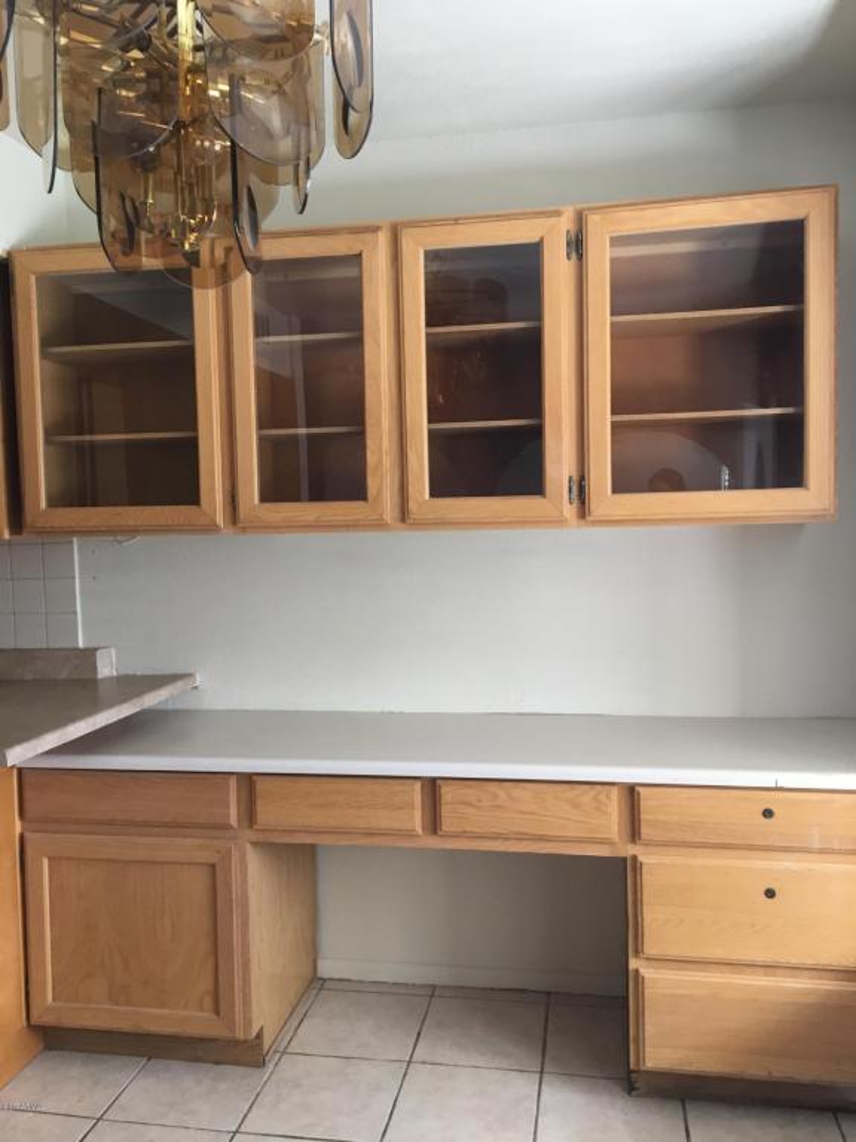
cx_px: 428
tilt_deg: -2.3
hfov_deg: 48.2
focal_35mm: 29
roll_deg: +1.7
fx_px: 956
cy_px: 571
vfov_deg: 61.7
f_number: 2.2
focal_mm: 4.15
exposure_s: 1/30
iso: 80
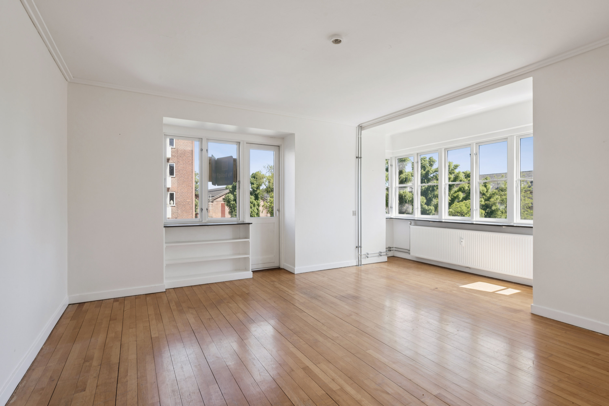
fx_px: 304
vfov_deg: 67.4
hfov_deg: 90.0
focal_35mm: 18
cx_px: 304
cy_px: 203
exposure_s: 1/50
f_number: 10
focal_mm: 18
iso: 160
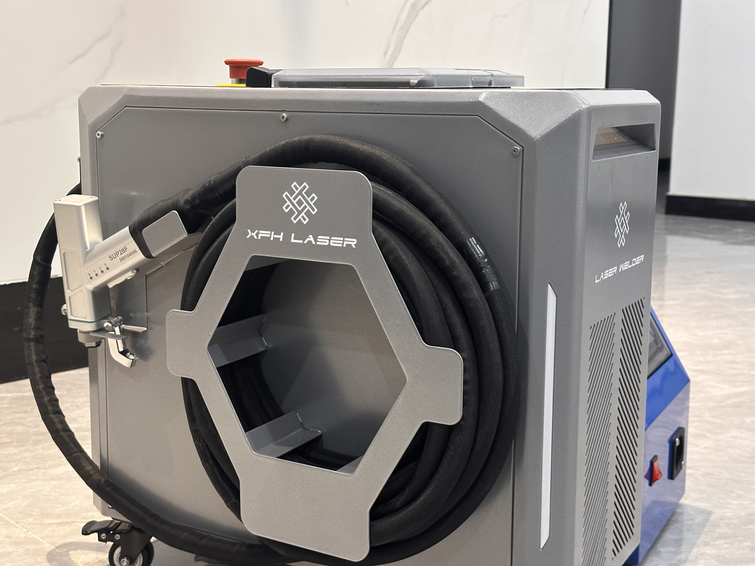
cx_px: 378
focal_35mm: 48
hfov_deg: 39.7
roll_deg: -0.1
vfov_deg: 30.3
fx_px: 1047
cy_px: 283
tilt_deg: -9.3
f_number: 1.78
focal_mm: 6.86
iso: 250
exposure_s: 1/33
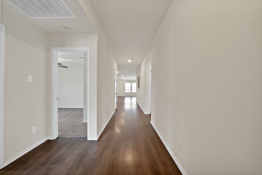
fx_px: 87
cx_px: 131
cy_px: 88
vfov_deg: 90.1
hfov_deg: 112.6
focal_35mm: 12
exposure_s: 1/1.25
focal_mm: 12
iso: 640
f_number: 10
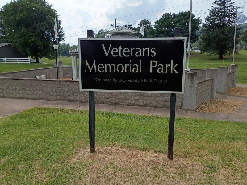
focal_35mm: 29
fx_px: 207
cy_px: 92
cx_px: 124
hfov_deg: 61.7
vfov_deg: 48.2
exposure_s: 1/1401
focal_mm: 4.27
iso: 106
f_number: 1.8
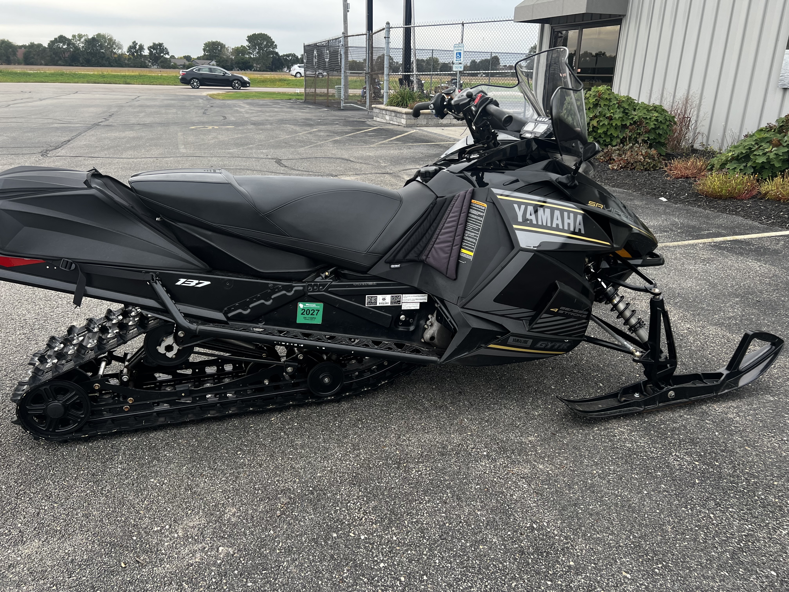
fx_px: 593
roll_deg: -1.2
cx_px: 394
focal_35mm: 26
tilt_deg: -21.0
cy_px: 296
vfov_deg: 53.1
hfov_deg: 67.3
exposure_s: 1/365
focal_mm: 5.7
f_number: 1.5
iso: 50
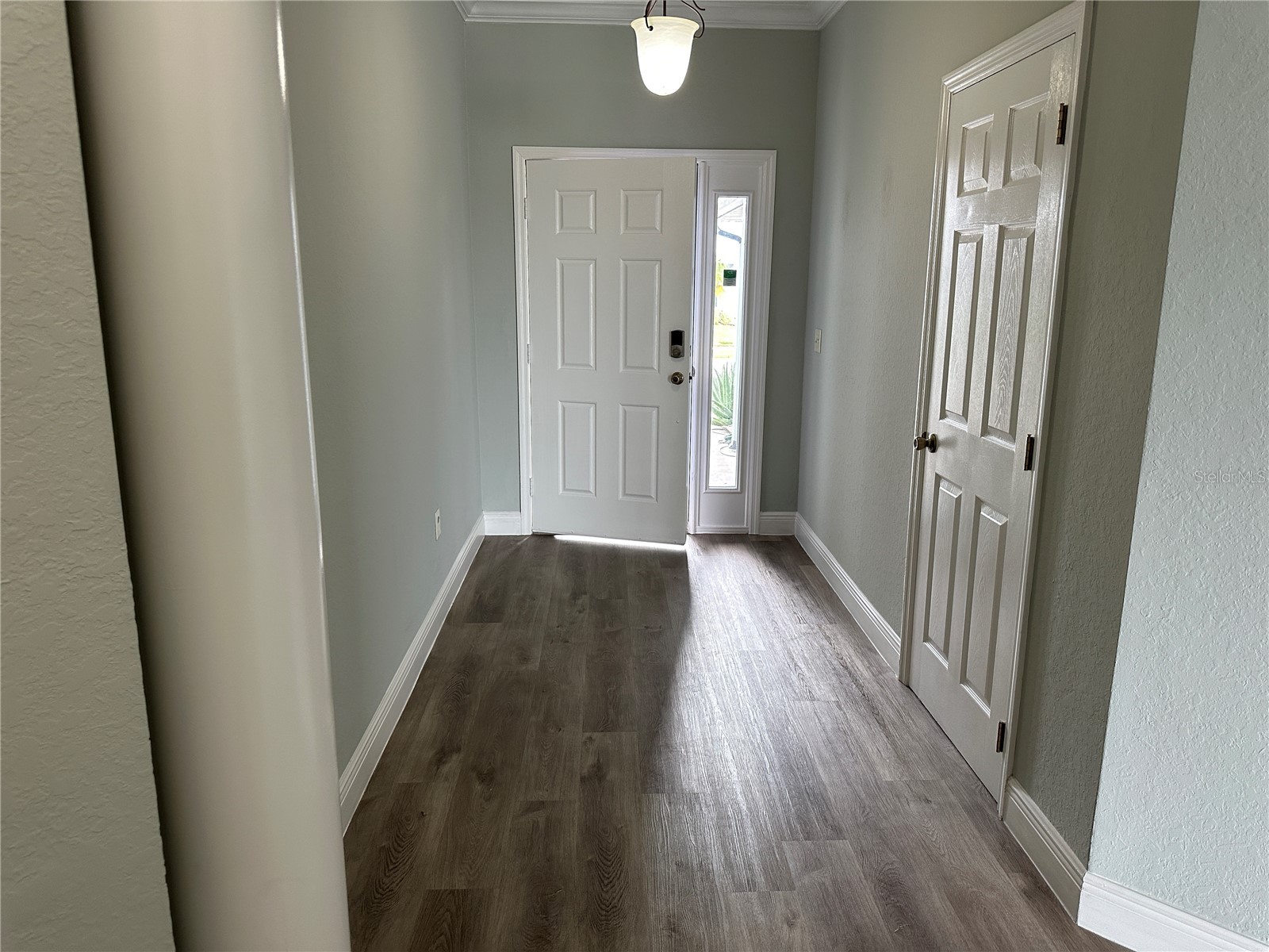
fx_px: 880
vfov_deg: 56.8
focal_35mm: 24
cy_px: 476
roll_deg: -0.4
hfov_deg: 71.6
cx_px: 634
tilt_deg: -11.5
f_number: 1.78
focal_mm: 6.86
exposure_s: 1/120
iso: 200
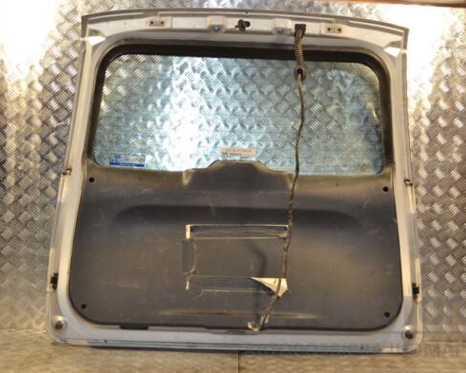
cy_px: 184
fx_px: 759
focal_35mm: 55
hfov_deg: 34.1
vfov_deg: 27.6
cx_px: 226
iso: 400
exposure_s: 1/125
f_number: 4.8
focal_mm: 32
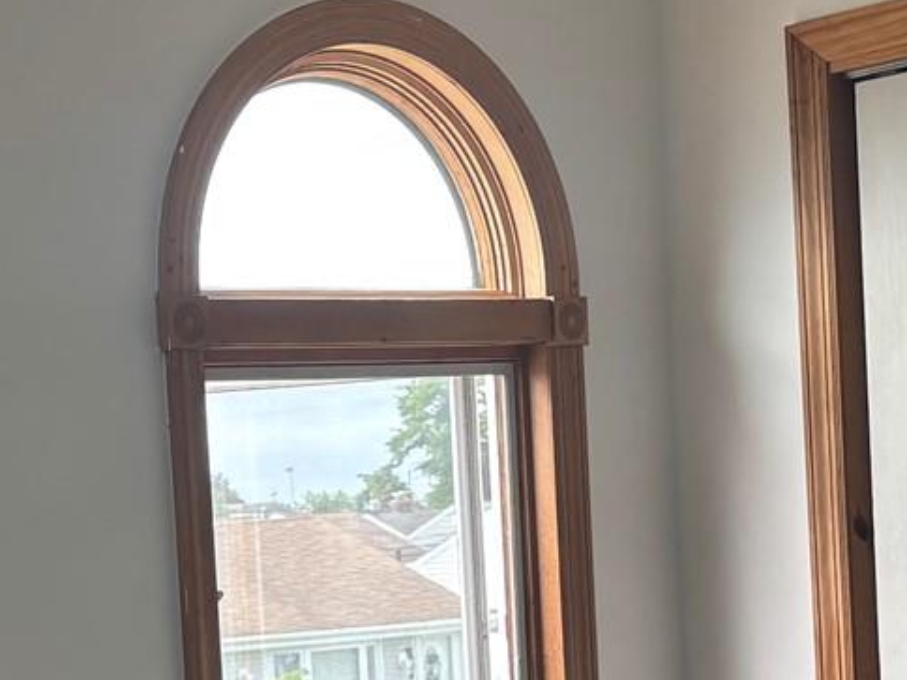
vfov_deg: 13.2
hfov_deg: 17.8
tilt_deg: -4.5
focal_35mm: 110
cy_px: 770
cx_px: 221
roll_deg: +4.0
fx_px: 2882
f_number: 1.6
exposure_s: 1/121
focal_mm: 5.96
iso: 40
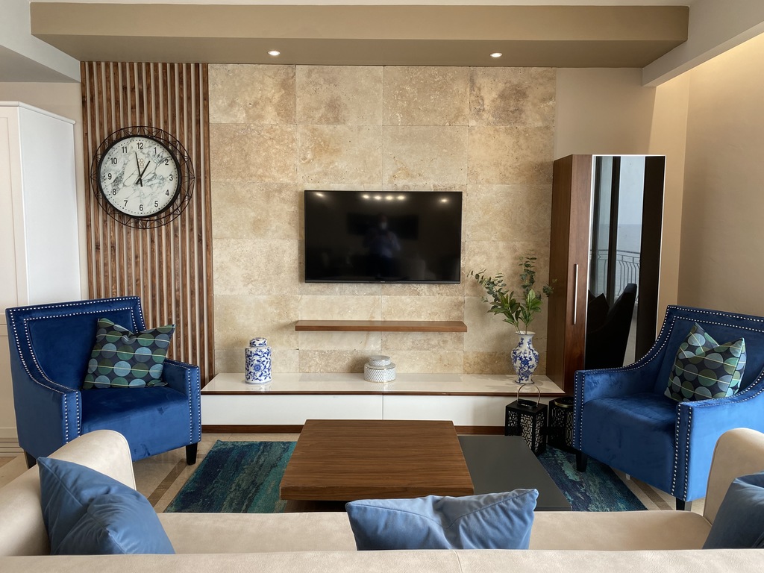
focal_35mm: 26
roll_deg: -0.9
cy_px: 286
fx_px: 574
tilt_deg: -5.8
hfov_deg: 67.3
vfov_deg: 53.1
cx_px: 382
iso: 64
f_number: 1.8
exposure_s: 1/121
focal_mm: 4.25
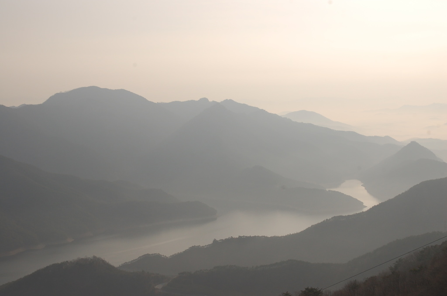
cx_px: 224
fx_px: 632
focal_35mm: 51
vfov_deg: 26.4
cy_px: 148
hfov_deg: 38.9
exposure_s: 1/500
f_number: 11
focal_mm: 34
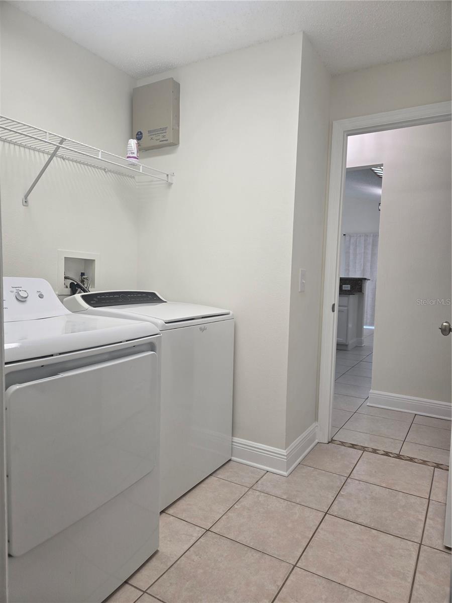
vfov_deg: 73.9
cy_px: 302
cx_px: 226
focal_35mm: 23
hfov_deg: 58.9
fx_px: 400
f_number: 1.8
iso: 40
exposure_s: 1/120
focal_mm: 5.4
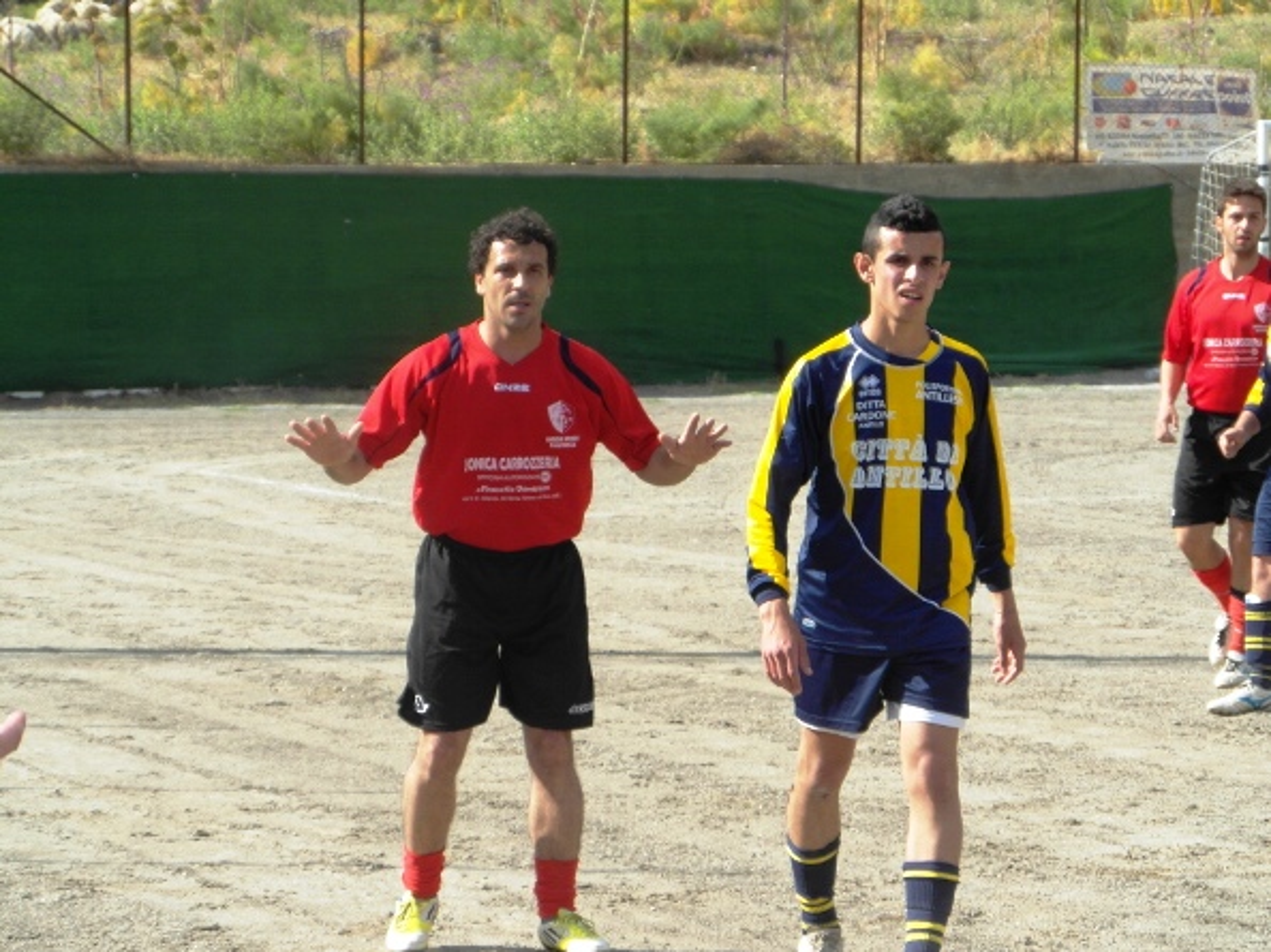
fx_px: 6533
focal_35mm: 178
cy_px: 476
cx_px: 636
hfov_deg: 11.1
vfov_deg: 8.3
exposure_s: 1/350
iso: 100
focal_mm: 28.9
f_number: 4.4
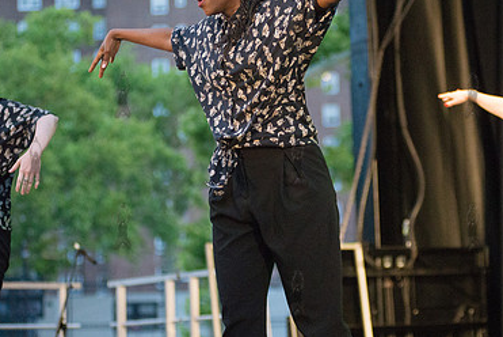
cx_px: 297
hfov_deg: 16.4
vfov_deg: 11.0
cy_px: 160
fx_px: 1748
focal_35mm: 125
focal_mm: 80
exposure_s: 1/1250
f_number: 2.8
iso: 4000
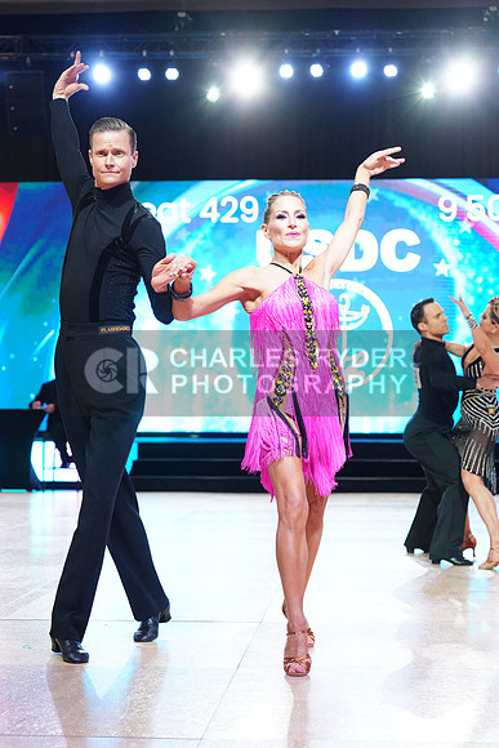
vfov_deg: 28.8
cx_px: 250
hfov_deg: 19.5
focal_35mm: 70
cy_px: 374
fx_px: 1454
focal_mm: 70
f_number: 4
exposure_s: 1/250
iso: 2500
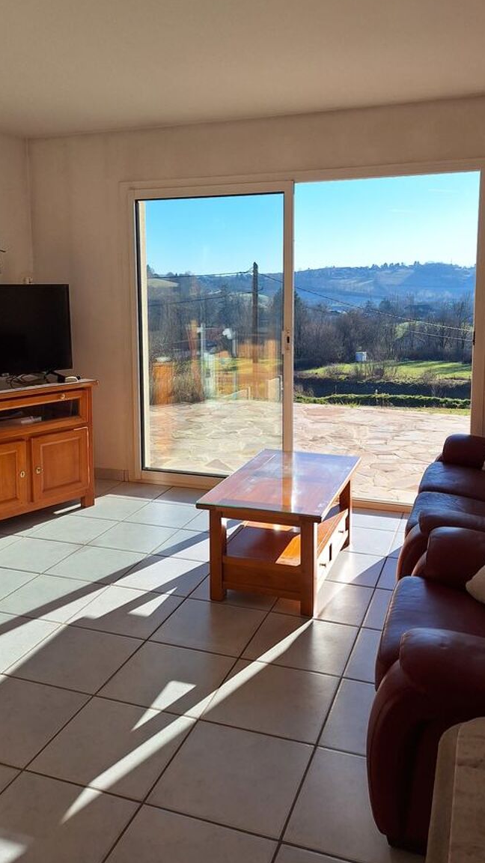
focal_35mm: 29
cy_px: 369
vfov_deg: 65.7
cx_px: 228
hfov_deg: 40.2
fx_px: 663
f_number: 1.8
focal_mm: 5.54
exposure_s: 1/2070
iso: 40
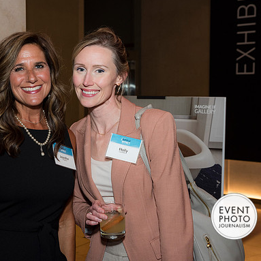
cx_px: 82
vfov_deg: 29.6
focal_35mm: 58
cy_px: 130
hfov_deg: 29.3
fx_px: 495
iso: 800
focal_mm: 45
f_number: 5.6
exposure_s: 1/125
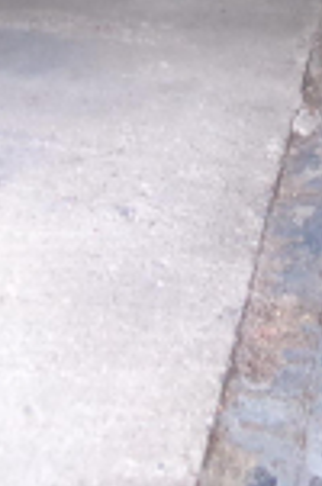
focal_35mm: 129
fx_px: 1739
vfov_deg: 14.6
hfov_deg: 10.2
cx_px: 488
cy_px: -296
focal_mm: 5.1
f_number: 3.9
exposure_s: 1/34
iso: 225
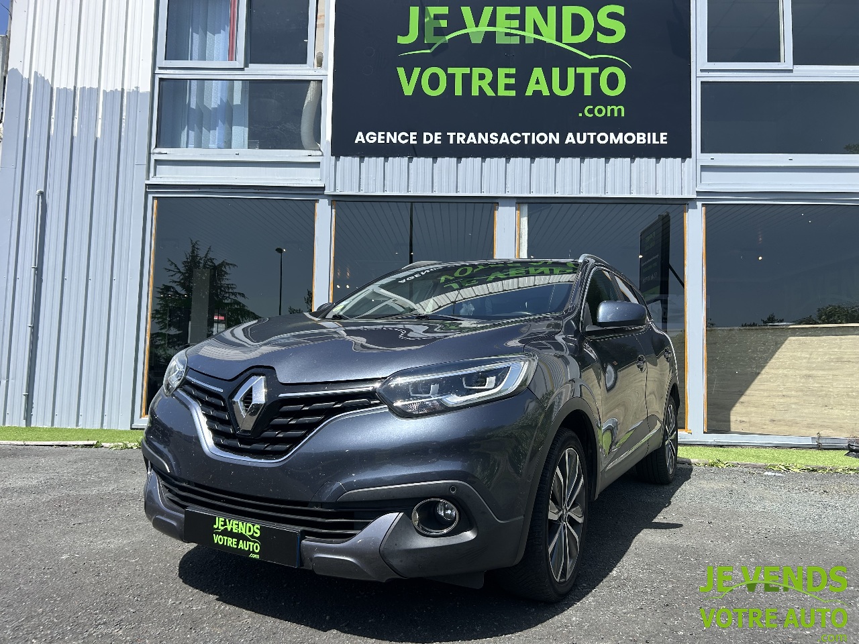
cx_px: 430
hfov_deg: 67.3
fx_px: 645
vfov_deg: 53.1
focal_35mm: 26
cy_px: 322
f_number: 1.5
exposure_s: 1/3165
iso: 50
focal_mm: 5.7
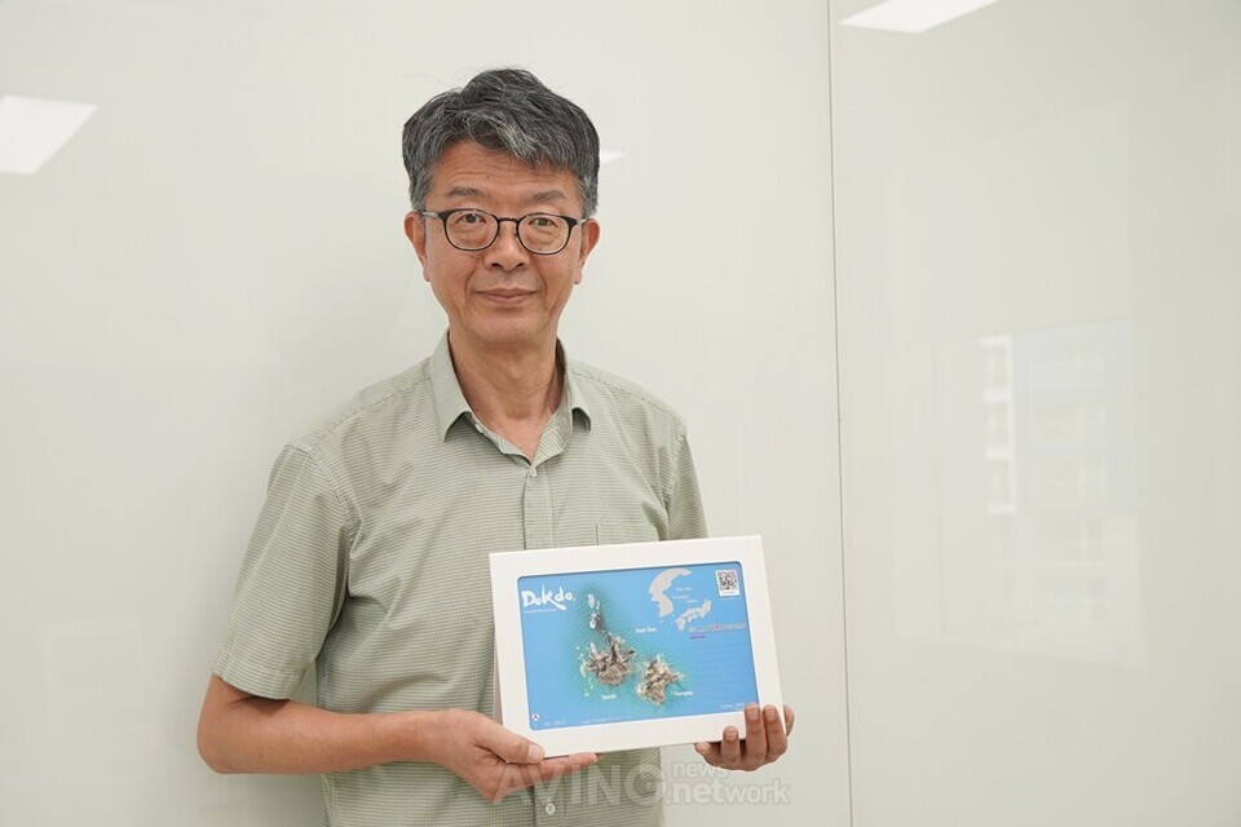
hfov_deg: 42.7
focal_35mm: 46
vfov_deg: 29.2
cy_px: 414
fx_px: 1586
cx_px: 620
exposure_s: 1/160
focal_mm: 31
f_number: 4
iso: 500
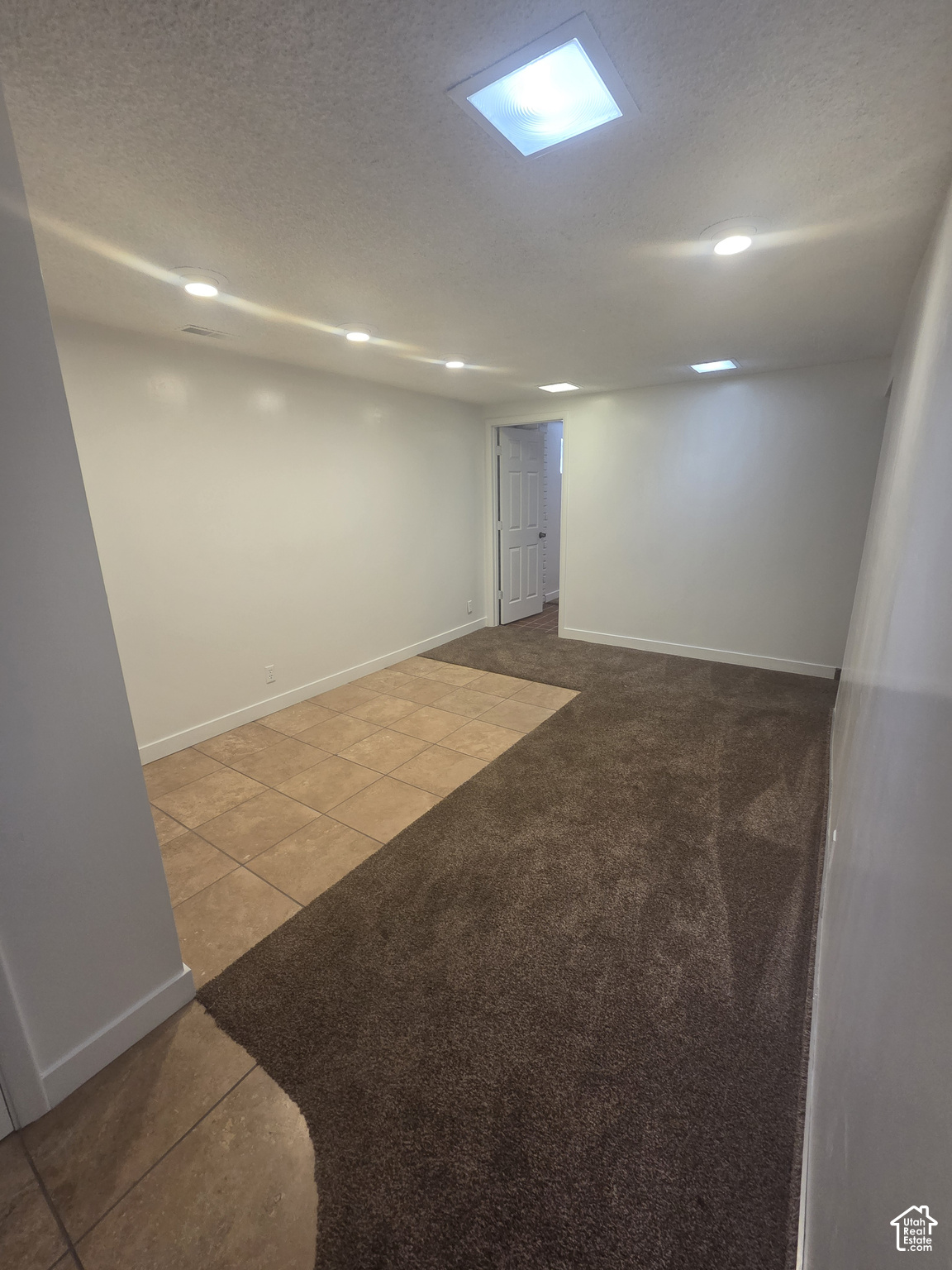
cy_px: 635
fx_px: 477
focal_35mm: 13
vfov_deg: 106.2
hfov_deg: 89.9
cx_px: 476
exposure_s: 1/60
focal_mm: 2.2
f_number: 2.2
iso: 250
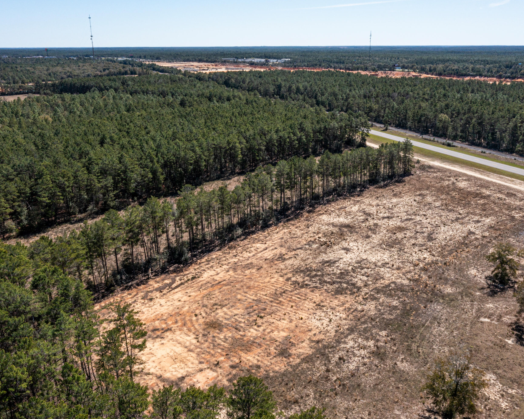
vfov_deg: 45.8
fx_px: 496
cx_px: 278
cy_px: 210
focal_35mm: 32
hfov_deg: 55.6
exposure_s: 1/400
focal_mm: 10.26
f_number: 9
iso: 100
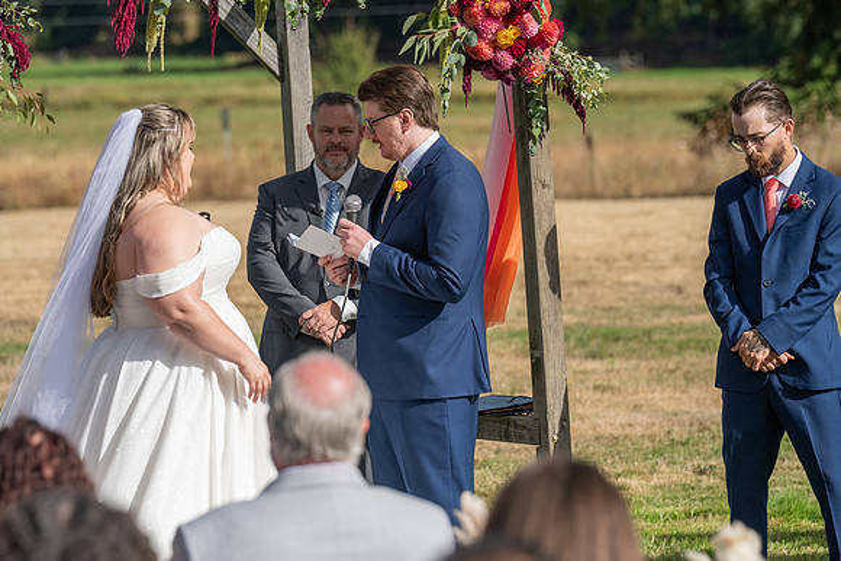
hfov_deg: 11.9
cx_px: 412
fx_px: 4018
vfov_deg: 8.0
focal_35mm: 172
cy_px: 249
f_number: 4.5
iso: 400
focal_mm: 150
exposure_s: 1/5000
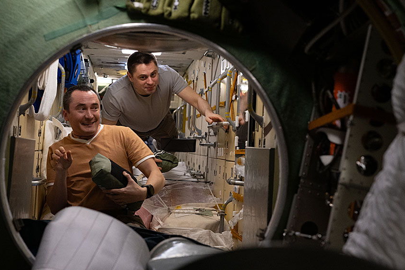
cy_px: 90
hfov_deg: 29.5
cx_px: 140
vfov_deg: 20.0
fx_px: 765
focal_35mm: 68
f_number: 4
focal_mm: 50
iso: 3200
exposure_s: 1/400
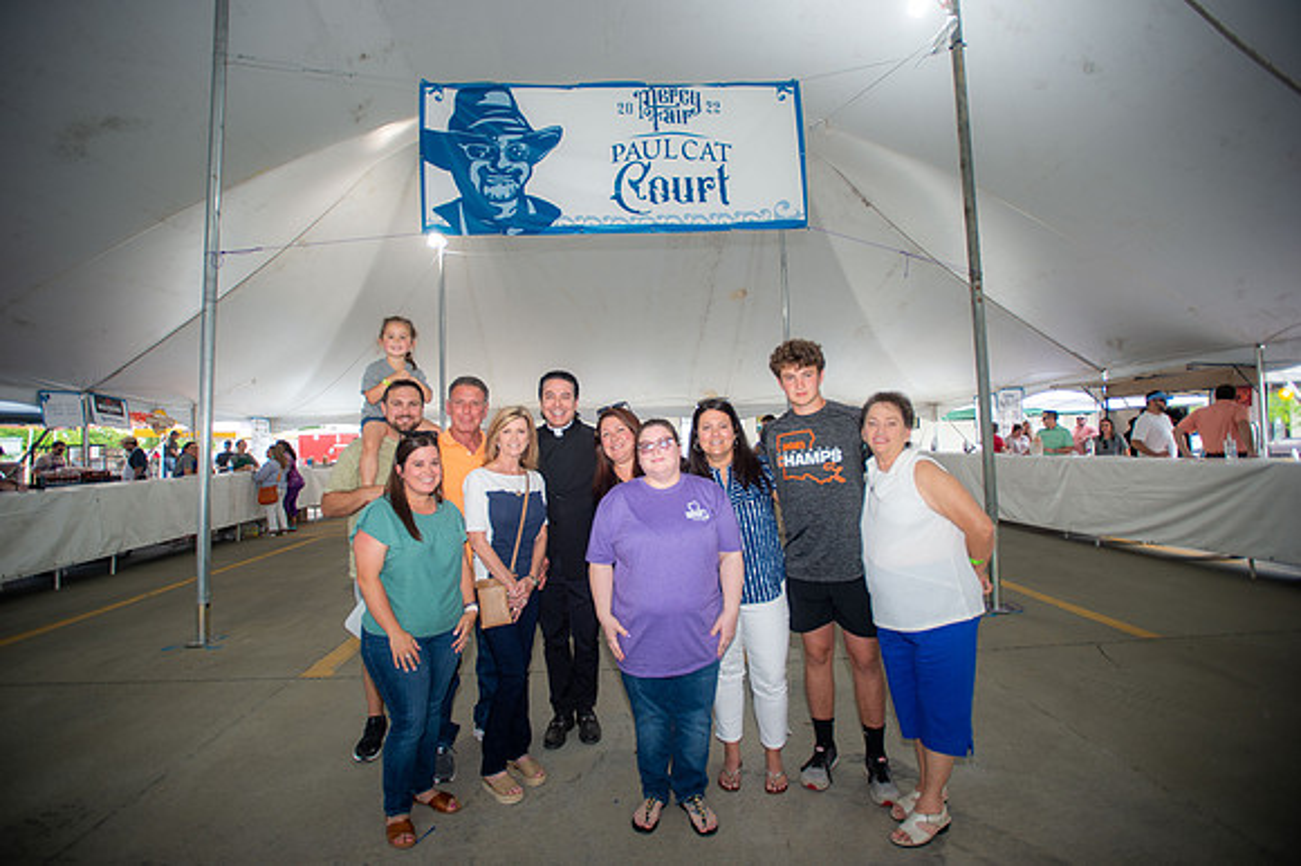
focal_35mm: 17
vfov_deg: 70.4
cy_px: 433
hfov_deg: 93.3
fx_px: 614
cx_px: 650
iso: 100
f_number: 2.8
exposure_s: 1/60
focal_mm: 17
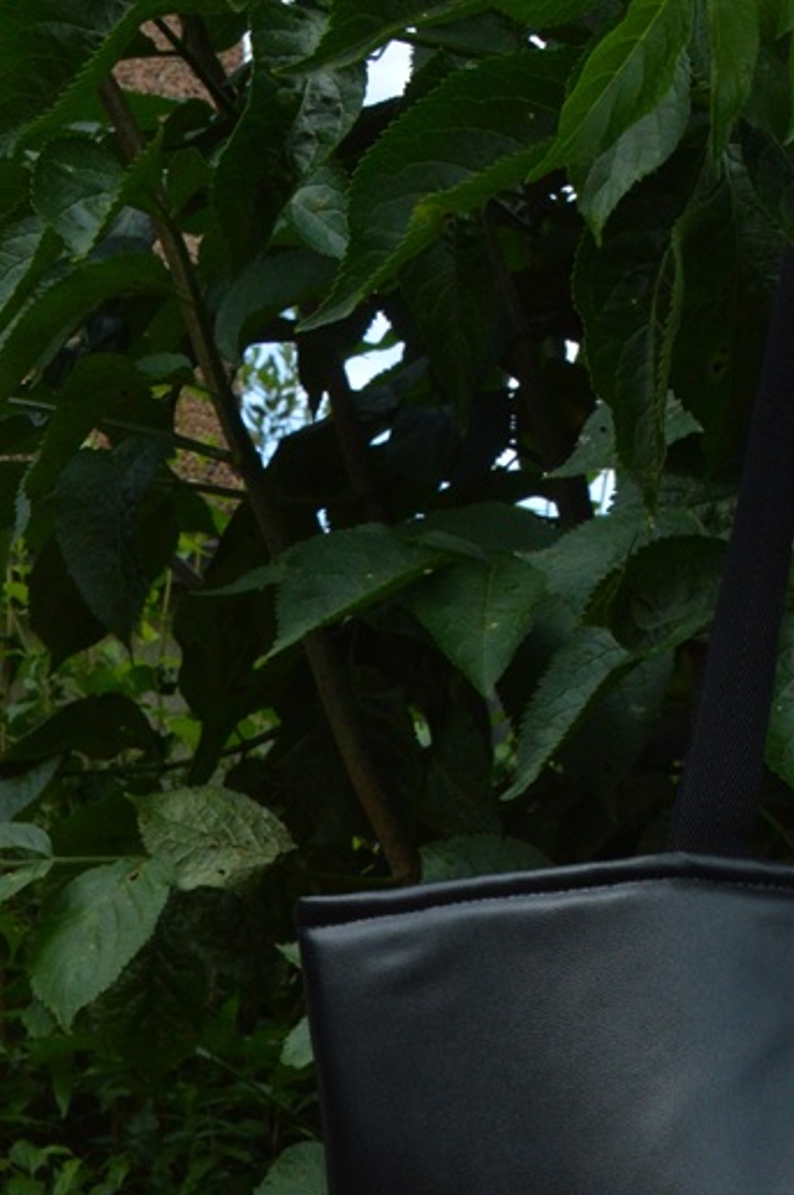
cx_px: 865
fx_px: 3121
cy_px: 1188
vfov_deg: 21.0
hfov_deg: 14.2
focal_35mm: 94
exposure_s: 1/500
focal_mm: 27
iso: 800
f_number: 11
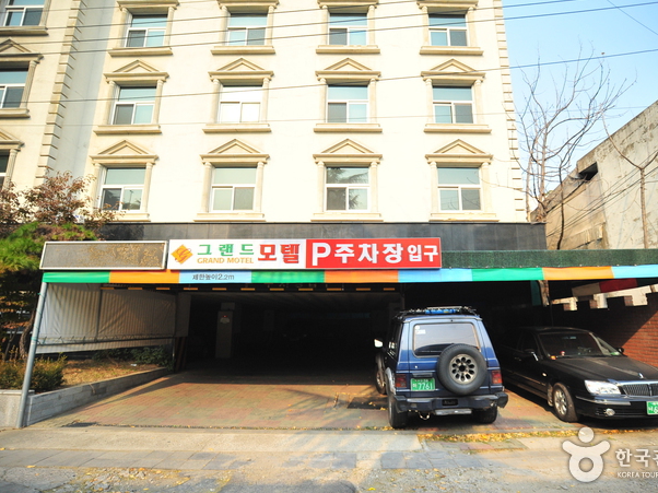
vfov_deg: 68.6
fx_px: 361
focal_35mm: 19
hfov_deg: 84.4
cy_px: 243
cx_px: 361
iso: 1250
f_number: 4
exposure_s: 1/4000
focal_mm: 17
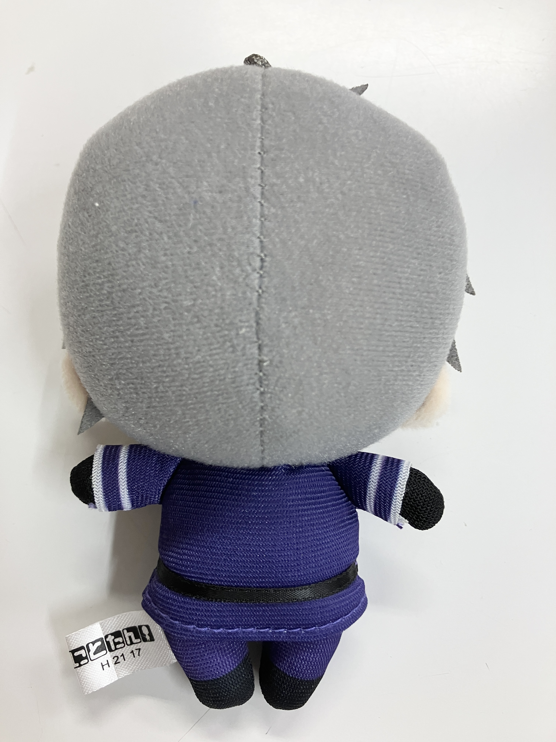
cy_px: 371
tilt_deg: -77.2
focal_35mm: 28
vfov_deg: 63.4
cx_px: 278
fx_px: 600
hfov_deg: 49.7
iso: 80
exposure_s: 1/60
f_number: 1.8
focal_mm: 3.99
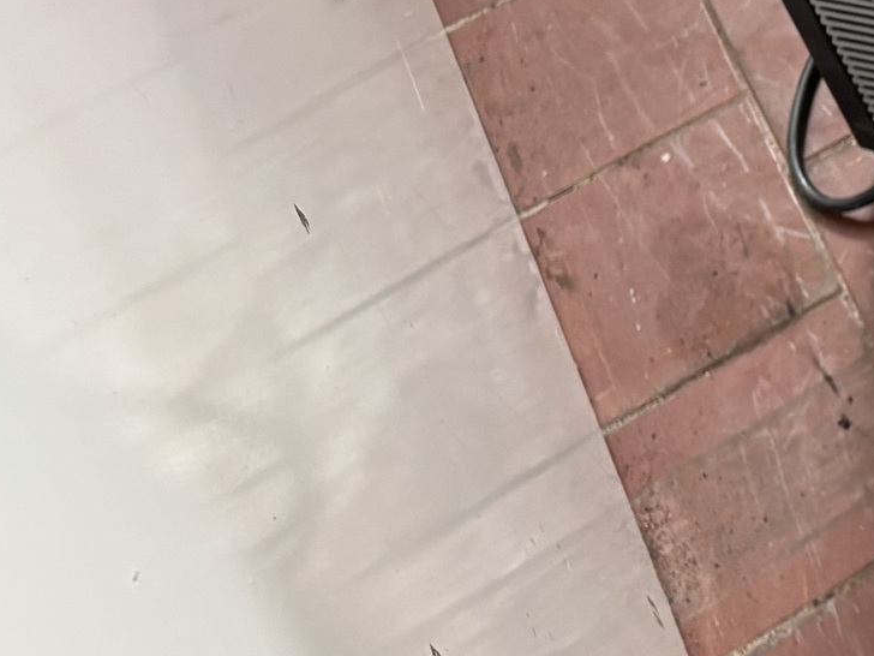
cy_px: -451
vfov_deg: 13.3
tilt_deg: -43.8
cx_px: 1626
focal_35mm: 102
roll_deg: +7.5
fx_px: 2575
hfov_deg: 16.0
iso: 125
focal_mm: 5.96
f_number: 1.6
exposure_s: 1/77
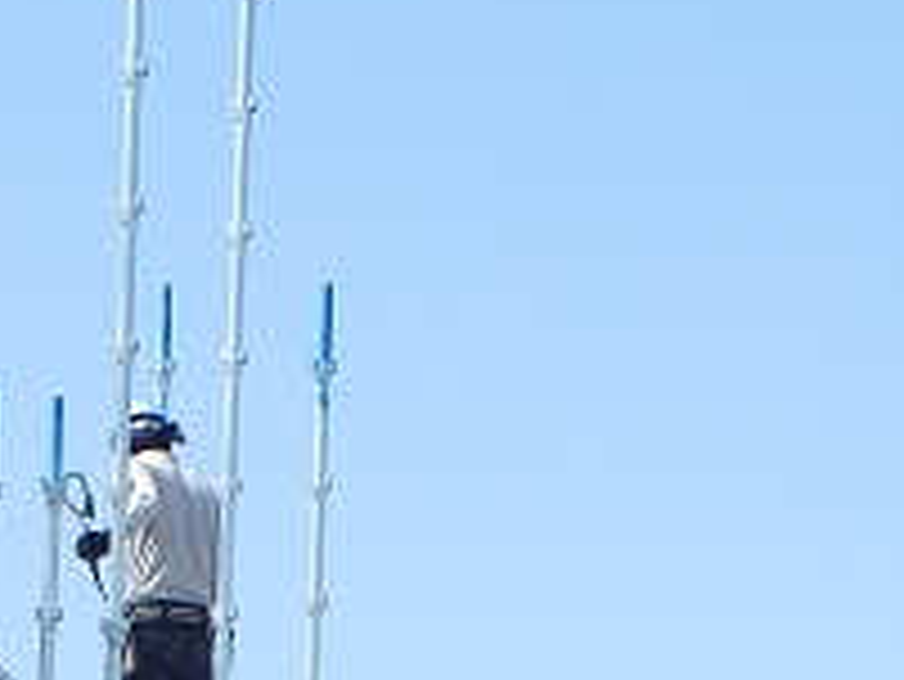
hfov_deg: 8.8
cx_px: 837
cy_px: 982
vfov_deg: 6.6
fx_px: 5853
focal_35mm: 224
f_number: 7.1
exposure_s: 1/340
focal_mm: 13.4
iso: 160
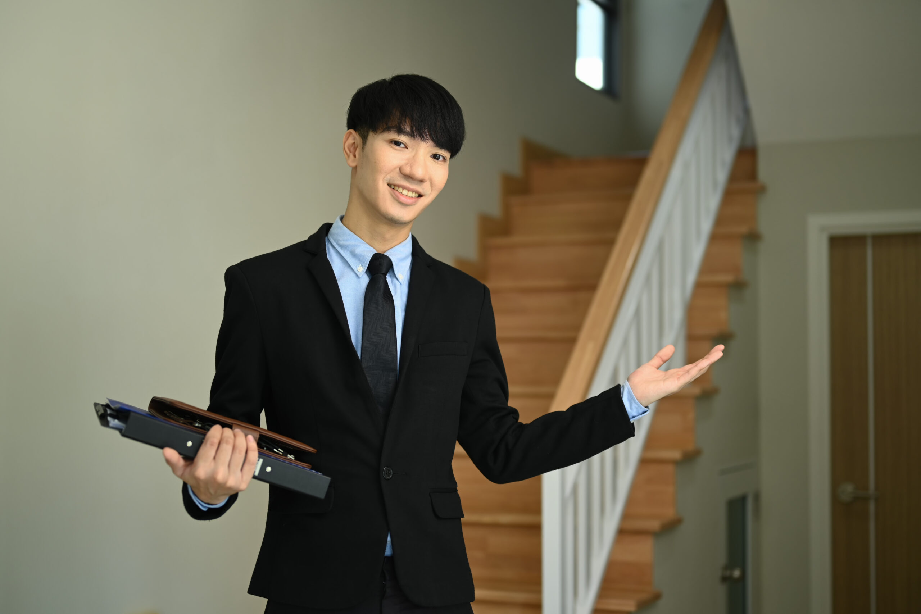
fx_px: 1279
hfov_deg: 39.6
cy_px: 307
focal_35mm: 50
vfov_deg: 27.0
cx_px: 460
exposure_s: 1/250
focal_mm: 50
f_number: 2
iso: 160
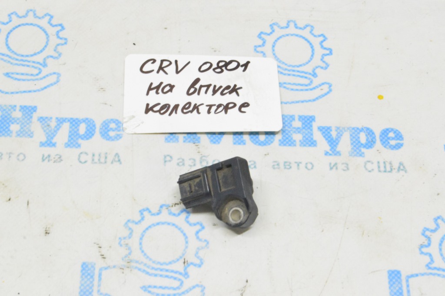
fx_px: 926
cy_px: 148
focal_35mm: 75
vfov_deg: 18.2
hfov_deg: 27.0
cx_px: 222
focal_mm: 50
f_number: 20
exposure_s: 1/15
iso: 6400
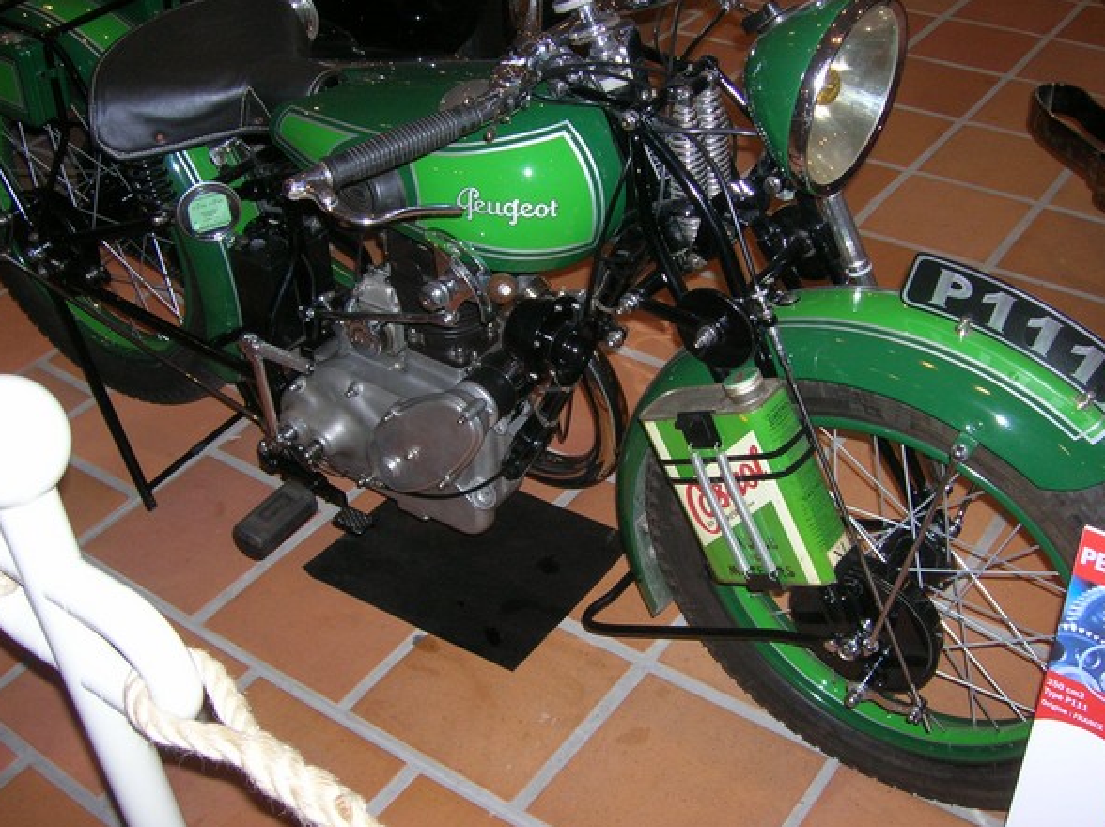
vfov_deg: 35.1
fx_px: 1308
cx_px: 582
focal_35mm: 41
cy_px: 375
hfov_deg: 45.8
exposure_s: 1/60.1
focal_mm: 5.7
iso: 107
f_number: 2.9
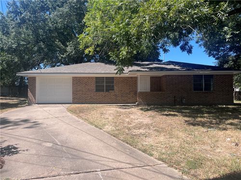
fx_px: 181
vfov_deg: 53.1
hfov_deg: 67.3
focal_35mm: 26
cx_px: 120
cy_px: 90
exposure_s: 1/2179
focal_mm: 5.1
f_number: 1.6
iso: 50
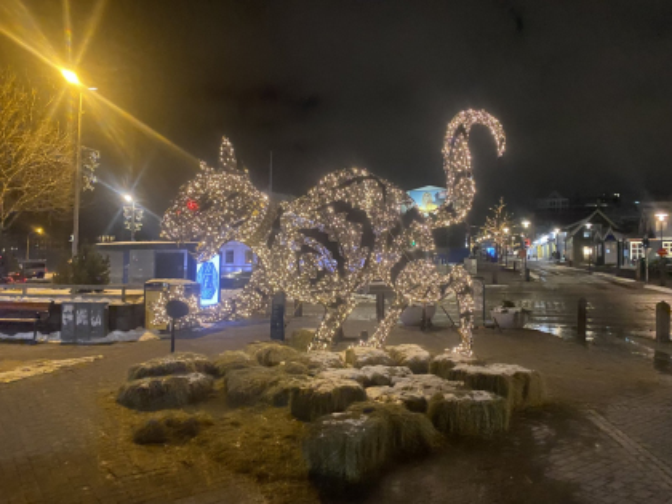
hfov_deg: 67.3
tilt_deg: +4.9
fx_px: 505
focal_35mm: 26
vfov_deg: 53.1
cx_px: 336
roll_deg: +1.0
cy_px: 252
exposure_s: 1/33
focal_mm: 4.25
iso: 500
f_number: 1.8
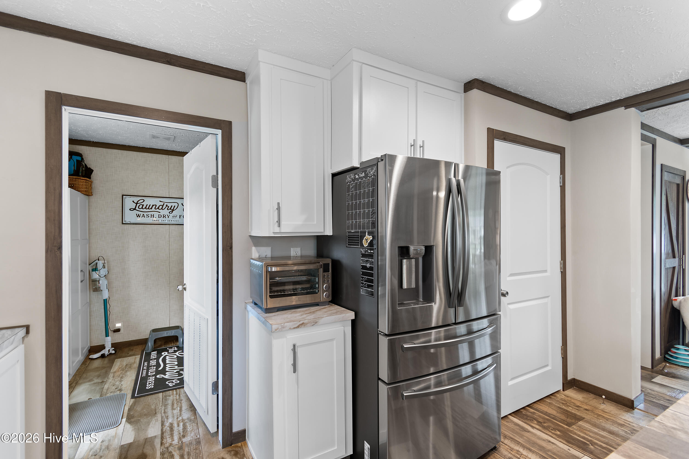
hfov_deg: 100.4
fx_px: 287
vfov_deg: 77.3
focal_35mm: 15
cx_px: 344
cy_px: 230
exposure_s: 1/2
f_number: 4.5
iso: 100
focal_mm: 10
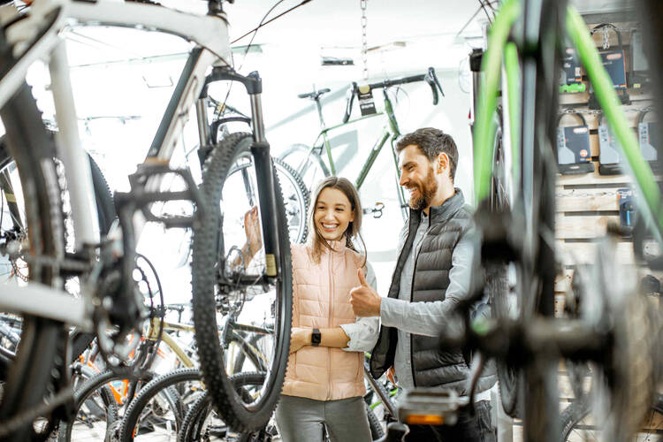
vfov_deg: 37.9
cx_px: 332
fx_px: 645
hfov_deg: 54.4
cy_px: 221
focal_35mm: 35
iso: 400
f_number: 2
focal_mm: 35
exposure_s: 1/200
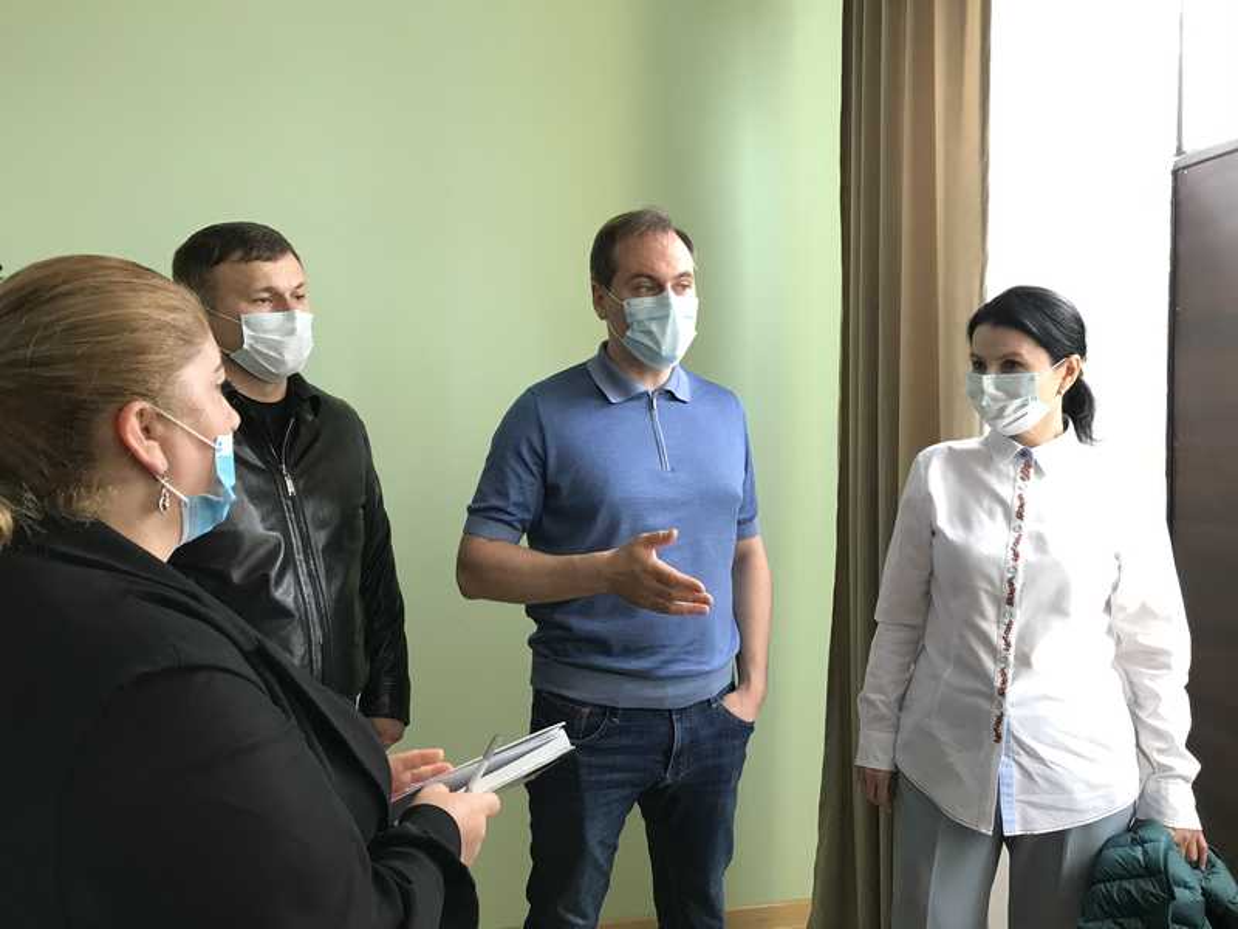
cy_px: 464
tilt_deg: -0.2
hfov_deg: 63.4
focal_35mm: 28
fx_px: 1001
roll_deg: +0.4
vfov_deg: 49.7
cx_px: 619
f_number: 1.8
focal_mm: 3.99
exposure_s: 1/33
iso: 32
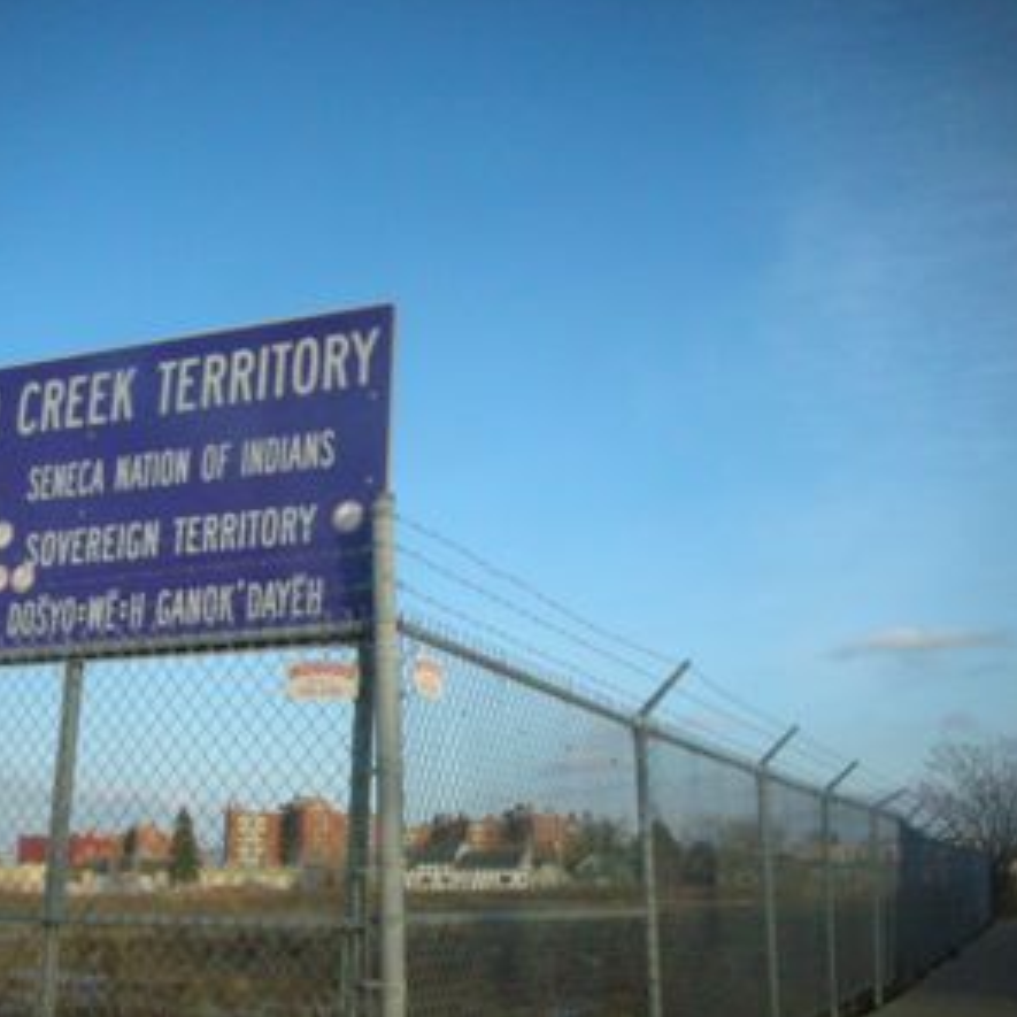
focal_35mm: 42
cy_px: 503
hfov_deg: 39.6
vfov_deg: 40.0
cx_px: 345
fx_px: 1396
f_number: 7.9
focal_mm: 5.8
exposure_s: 1/434
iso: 400
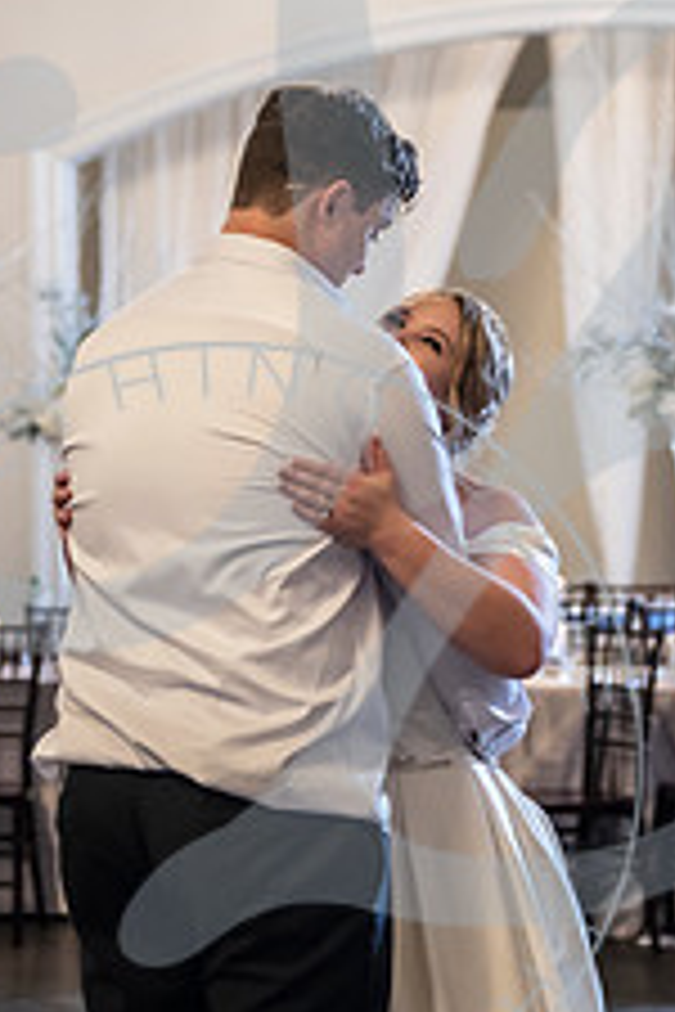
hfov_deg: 12.2
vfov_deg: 18.2
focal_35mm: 112
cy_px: 418
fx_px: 3150
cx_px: 428
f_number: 2.8
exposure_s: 1/125
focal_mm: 56
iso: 1250
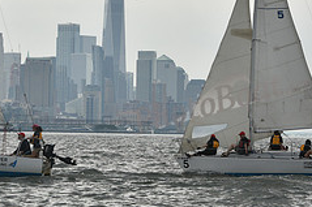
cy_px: 51
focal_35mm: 170
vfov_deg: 8.1
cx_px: 67
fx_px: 1472
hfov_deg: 12.1
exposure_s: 1/1250
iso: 320
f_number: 8
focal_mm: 70
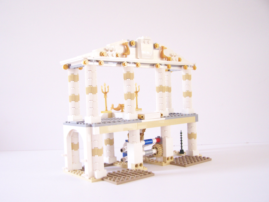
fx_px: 295
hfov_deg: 49.0
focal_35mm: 38
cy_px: 101
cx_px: 134
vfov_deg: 37.7
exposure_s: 1/15
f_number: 3.2
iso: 400
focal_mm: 6.3
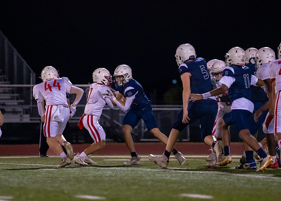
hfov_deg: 6.5
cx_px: 132
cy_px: 86
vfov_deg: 4.6
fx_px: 2479
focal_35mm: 311
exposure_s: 1/1000
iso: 5000
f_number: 2.8
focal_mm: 200
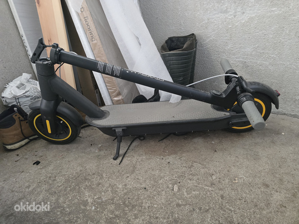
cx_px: 150
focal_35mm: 23
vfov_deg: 58.9
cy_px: 112
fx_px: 199
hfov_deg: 73.9
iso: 1600
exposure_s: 1/100
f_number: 1.7
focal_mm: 6.3
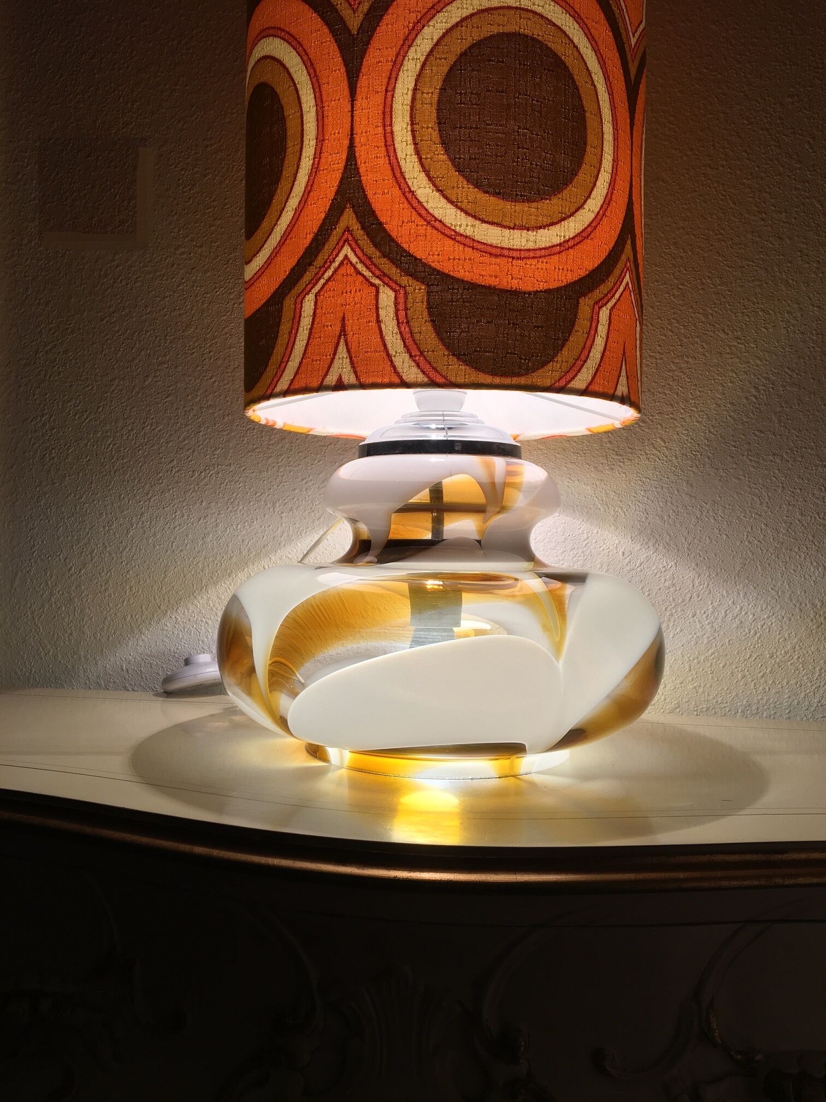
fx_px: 923
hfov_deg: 48.2
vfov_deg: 61.7
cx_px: 413
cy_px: 551
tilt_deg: -1.8
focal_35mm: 29
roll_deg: -0.3
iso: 25
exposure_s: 1/100
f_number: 2.2
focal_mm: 4.15
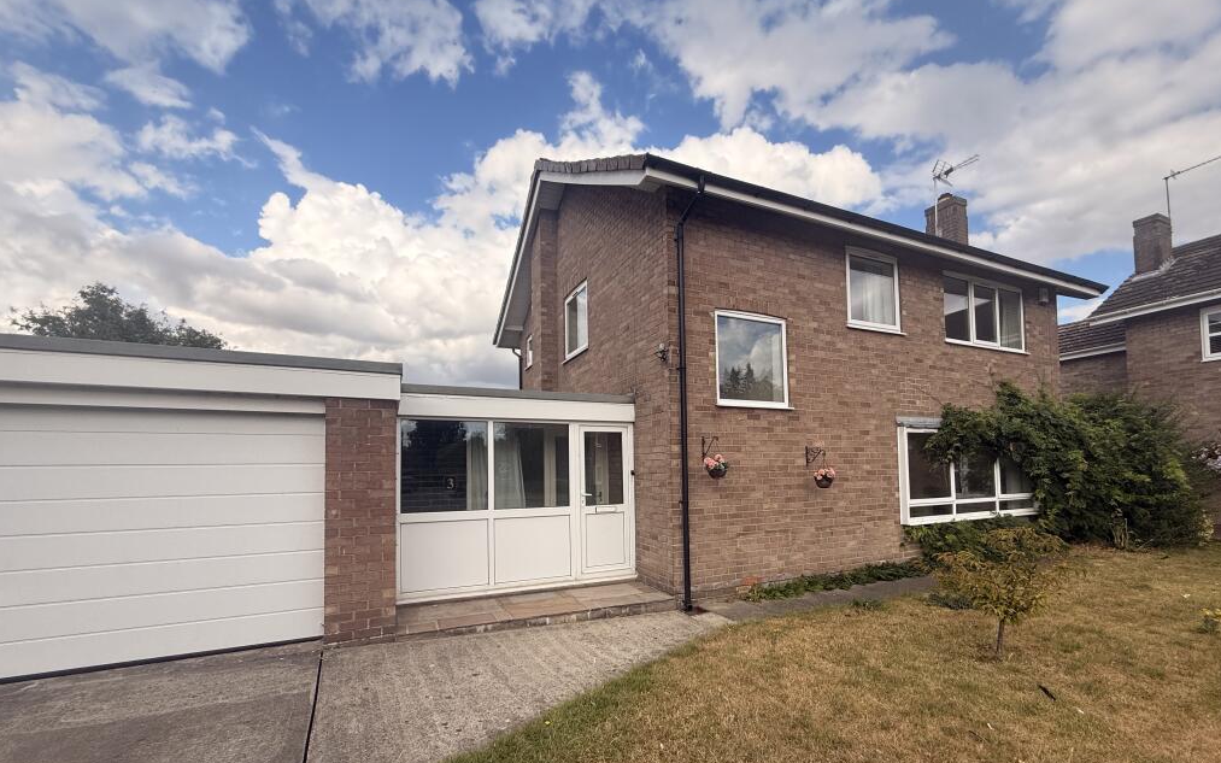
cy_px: 451
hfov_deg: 101.5
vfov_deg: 74.1
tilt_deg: +2.9
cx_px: 611
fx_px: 499
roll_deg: +0.8
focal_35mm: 15
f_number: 2.2
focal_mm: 2.22
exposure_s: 1/1745
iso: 64
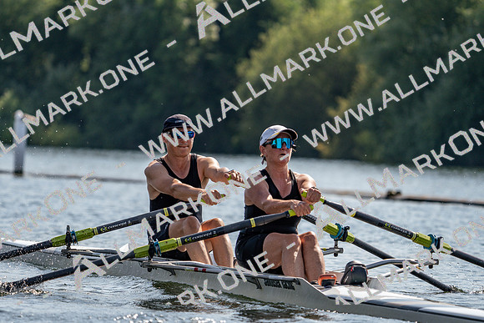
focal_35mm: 312
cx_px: 242
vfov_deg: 4.4
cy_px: 162
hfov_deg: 6.6
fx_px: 4195
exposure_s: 1/1600
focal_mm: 312
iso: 200
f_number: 6.3
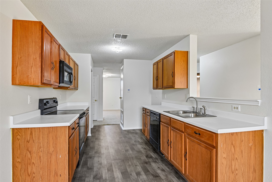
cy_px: 91
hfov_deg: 86.9
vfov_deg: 64.6
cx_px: 136
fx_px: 144
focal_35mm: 19
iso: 400
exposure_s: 1/13
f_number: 8
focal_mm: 19
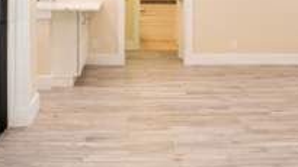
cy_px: -10
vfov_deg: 16.5
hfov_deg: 29.7
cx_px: 167
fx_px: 561
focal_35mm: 71
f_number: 2.8
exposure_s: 1/50
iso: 100
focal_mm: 19.3
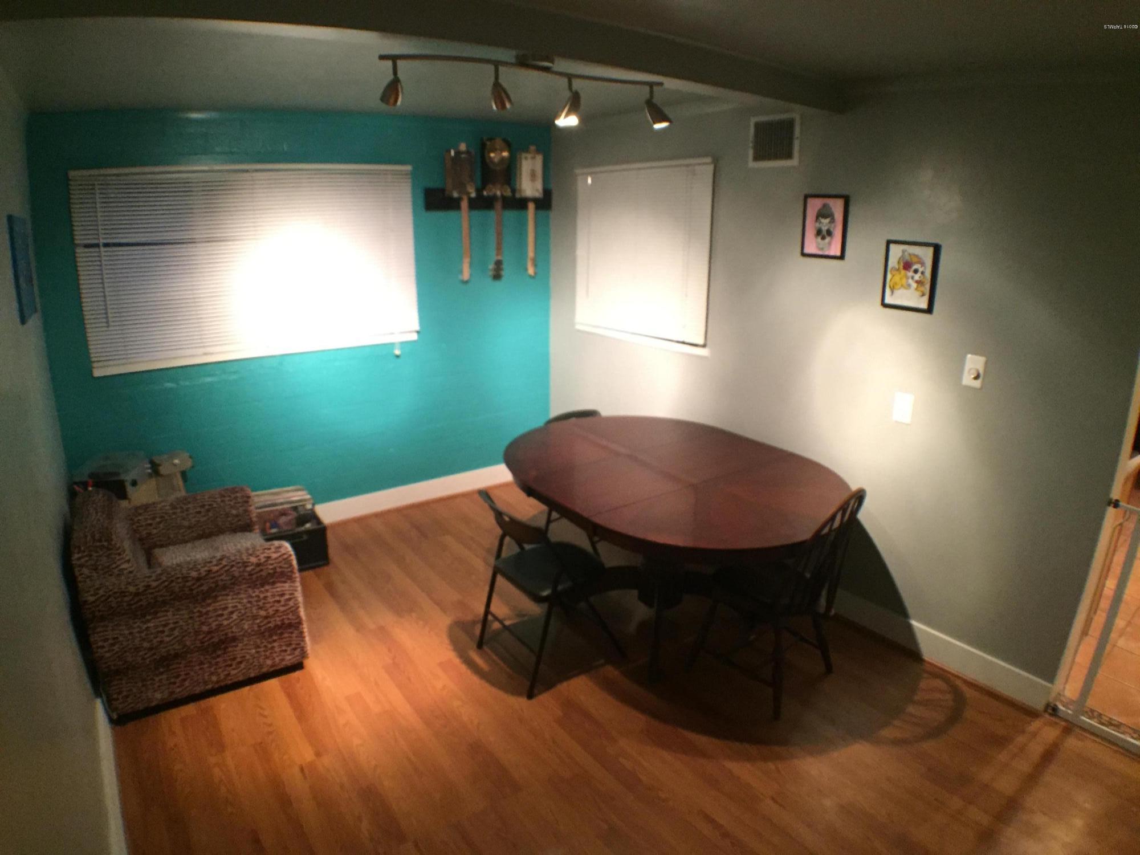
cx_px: 570
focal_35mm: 29
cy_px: 428
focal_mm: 4.15
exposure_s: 1/15
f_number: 2.2
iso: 250
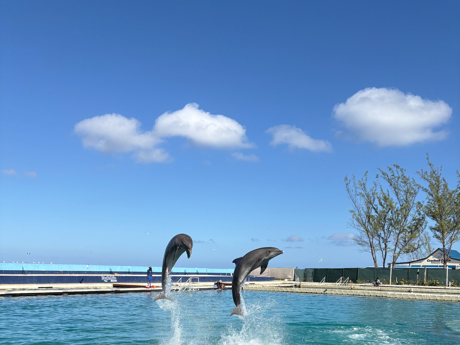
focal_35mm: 26
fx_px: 346
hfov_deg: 67.3
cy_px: 172
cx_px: 230
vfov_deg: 53.1
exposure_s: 1/4608
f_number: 1.6
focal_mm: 5.96
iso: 50
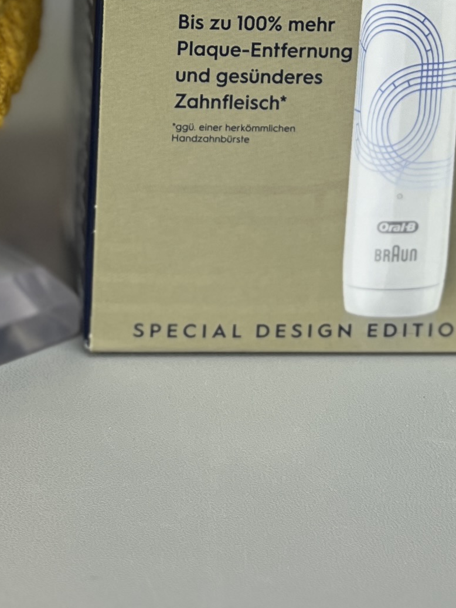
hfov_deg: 14.5
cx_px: 62
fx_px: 1775
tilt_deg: -9.9
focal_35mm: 101
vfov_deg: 17.7
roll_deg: -0.9
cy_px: -261
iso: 40
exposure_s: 1/193
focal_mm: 5.1
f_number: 1.6
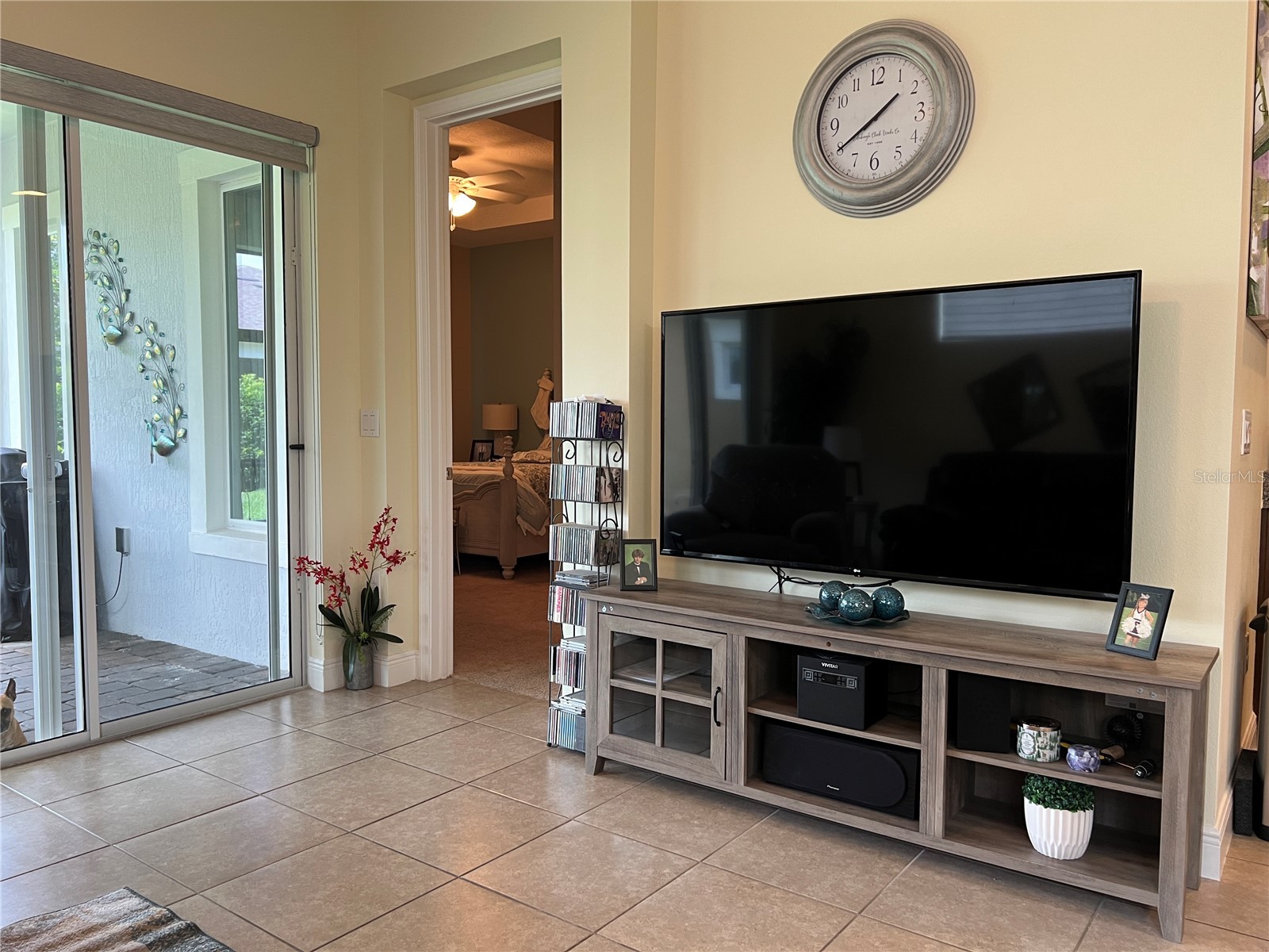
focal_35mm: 26
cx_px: 634
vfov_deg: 53.1
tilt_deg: -4.2
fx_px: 953
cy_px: 476
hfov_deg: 67.3
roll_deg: +0.1
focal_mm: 5.7
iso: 100
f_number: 1.5
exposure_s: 1/60
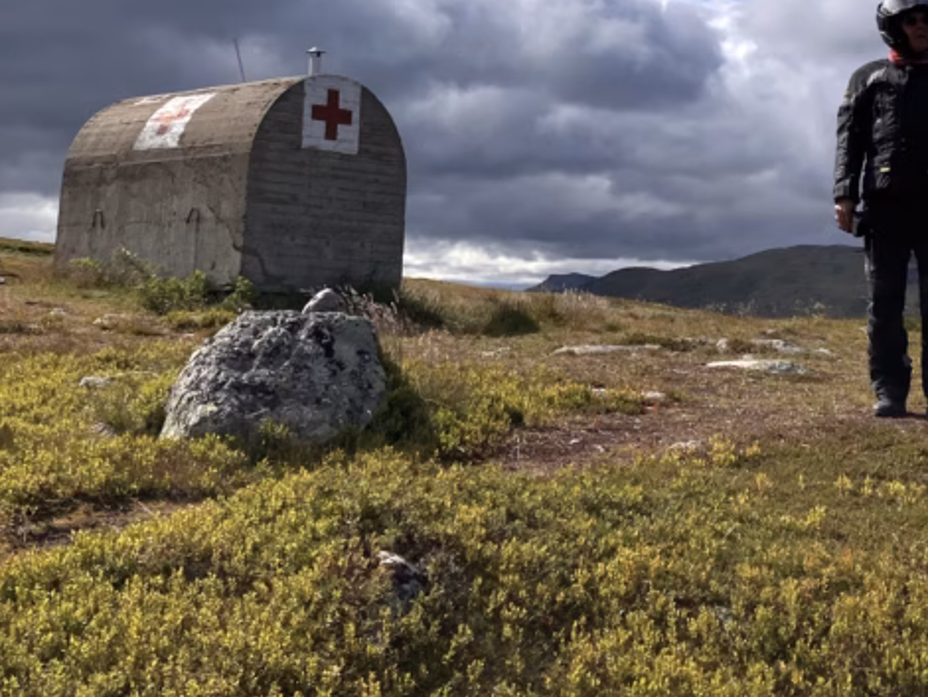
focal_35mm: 61
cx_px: 584
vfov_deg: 23.0
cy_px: -10
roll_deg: -1.4
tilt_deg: +11.0
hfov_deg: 31.5
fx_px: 1636
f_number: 1.8
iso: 32
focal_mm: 3.99
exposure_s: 1/6098
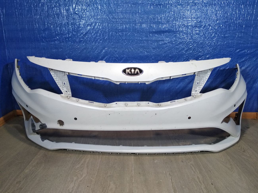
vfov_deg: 53.1
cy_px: 96
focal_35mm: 26
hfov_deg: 67.3
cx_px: 129
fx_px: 194
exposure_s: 1/50
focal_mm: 3.81
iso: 400
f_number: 2.2
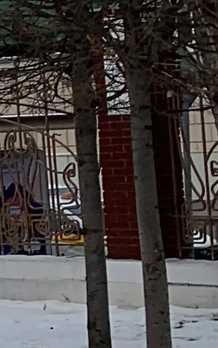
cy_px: 56
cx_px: -960
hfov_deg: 5.0
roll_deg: +3.1
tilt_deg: +3.0
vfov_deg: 10.3
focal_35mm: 202
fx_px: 1919
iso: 25
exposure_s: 1/245
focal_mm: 4.25
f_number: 1.8
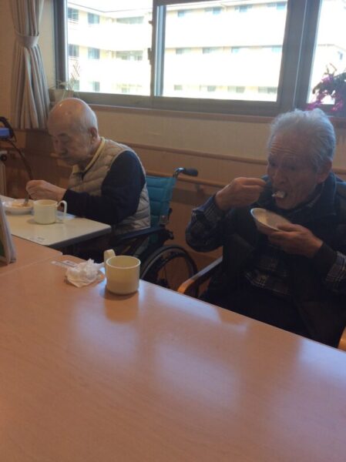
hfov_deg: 44.1
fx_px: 427
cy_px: 231
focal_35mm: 32
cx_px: 173
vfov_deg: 56.9
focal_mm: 3.3
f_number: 2.4
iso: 32
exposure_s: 1/60
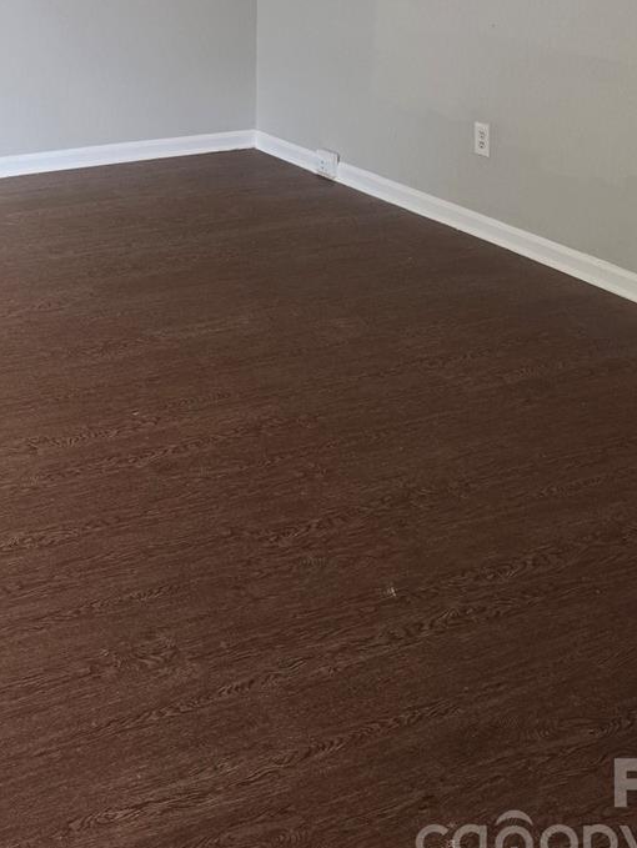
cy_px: -62
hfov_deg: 27.4
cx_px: 119
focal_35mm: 52
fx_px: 1275
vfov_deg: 32.7
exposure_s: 1/120
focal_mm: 6.3
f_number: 1.7
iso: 160
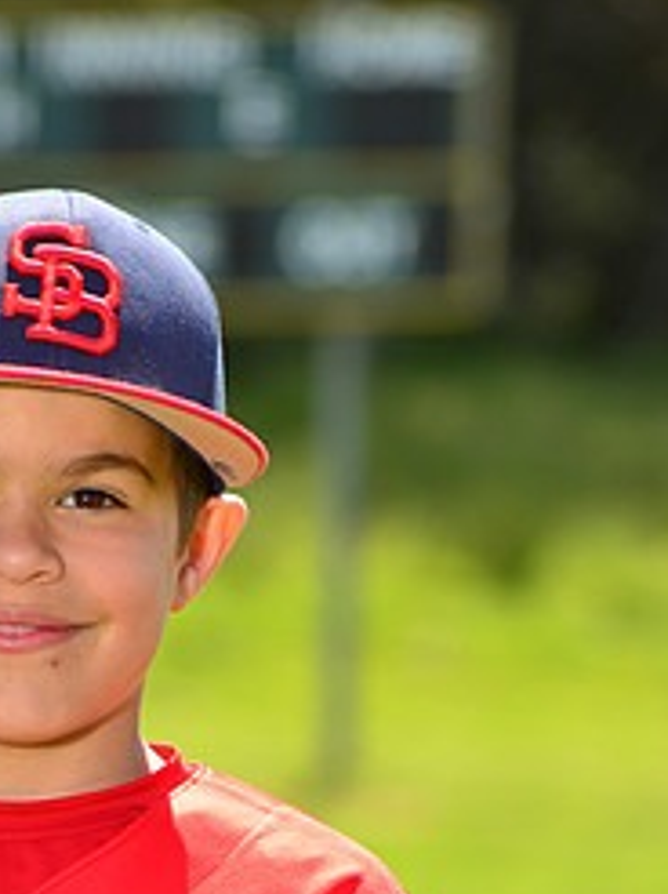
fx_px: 11702
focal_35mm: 454
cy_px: 952
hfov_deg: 3.3
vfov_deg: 4.4
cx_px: -13
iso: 200
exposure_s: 1/250
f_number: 8
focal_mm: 200
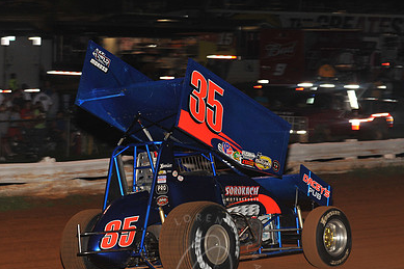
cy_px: 181
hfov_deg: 12.3
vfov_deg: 8.2
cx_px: 198
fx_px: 1873
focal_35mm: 167
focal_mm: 112
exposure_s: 1/320
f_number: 7.1
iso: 1000
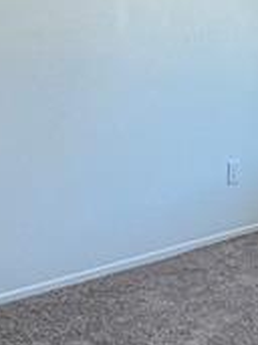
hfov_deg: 16.7
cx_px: 322
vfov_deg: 23.3
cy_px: 188
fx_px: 836
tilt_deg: -12.5
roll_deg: -1.8
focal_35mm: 84
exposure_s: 1/121
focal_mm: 2.22
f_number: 2.2
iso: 200
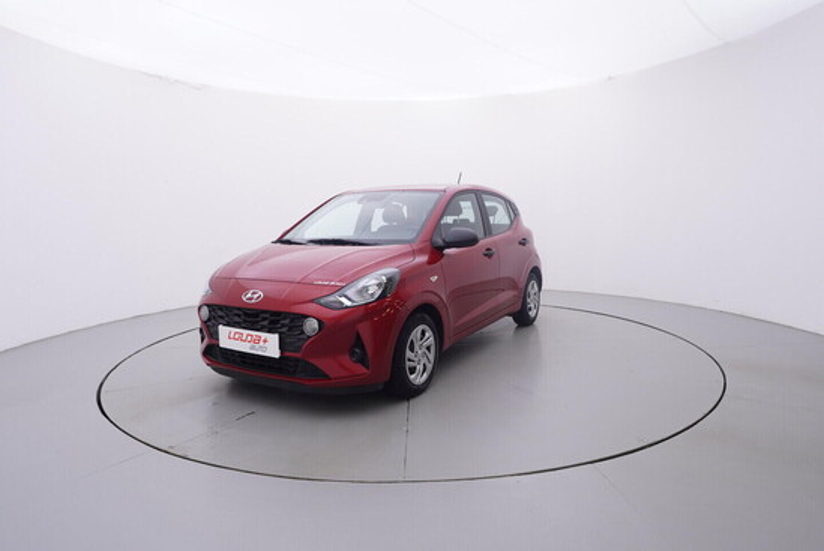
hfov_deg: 77.3
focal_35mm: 22
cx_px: 412
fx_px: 515
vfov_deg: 56.2
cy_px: 276
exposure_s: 1/80
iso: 200
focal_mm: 15
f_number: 5
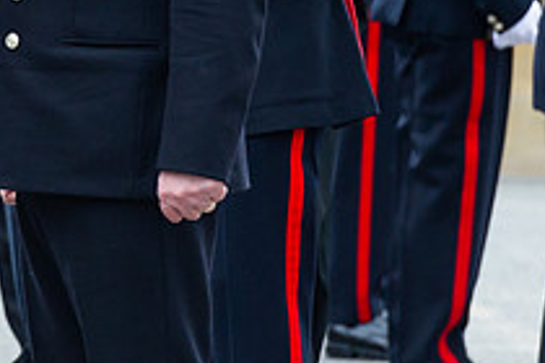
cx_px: -28
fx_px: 10445
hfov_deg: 3.0
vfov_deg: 2.0
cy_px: -163
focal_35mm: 690
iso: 720
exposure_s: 1/250
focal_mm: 200
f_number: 6.3
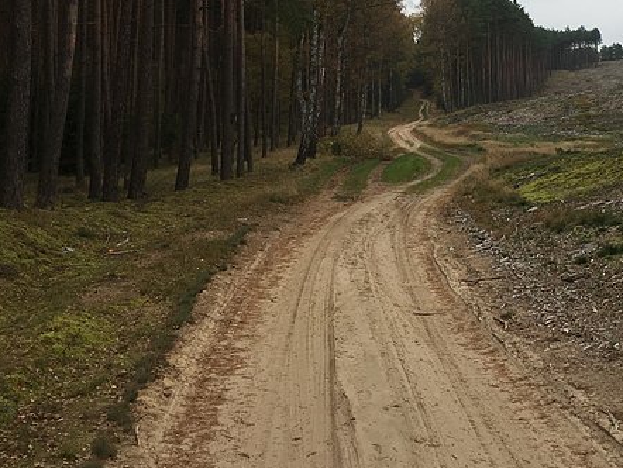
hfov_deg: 32.1
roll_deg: +1.5
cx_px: 471
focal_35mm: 59
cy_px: 25
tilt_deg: +4.1
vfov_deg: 24.0
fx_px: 1062
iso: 25
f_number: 2.2
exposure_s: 1/601
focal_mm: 4.15
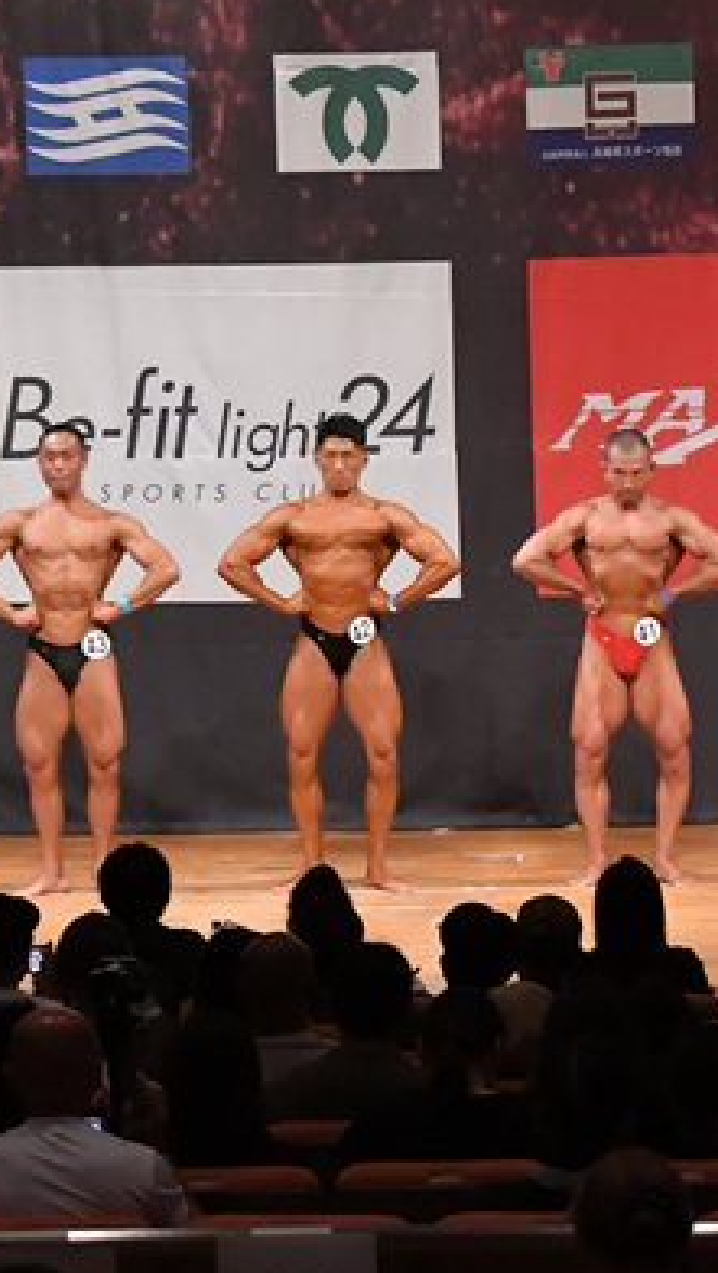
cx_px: 434
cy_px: 542
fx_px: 6082
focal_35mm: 180
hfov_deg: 6.8
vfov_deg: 12.0
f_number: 5.6
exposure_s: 1/400
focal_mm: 58
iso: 8000
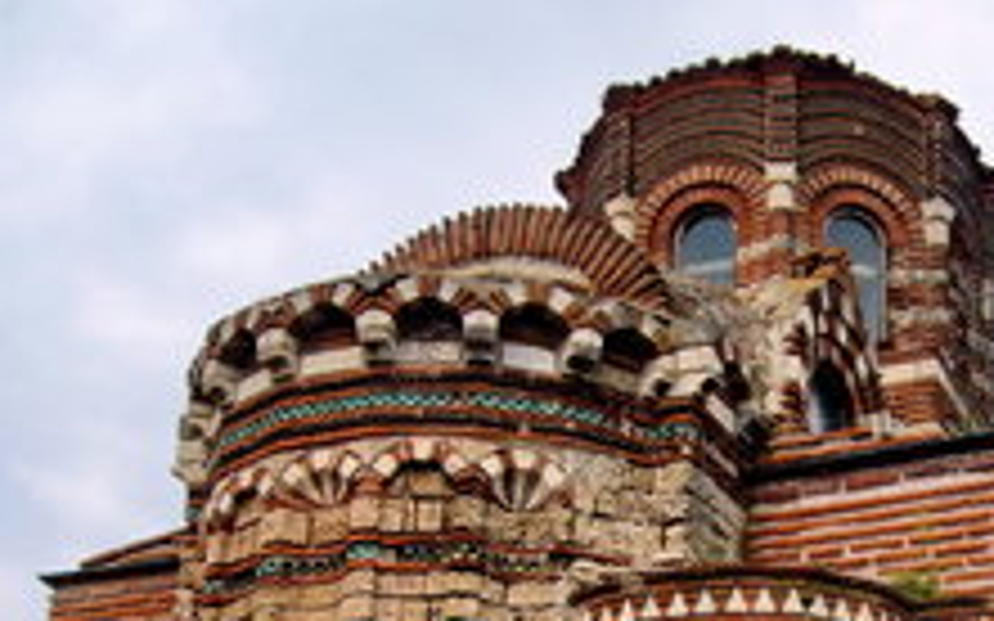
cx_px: 814
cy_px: 598
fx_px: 1815
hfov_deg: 29.8
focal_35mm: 67
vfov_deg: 19.0
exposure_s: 1/320
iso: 80
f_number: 5.6
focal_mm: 5.8
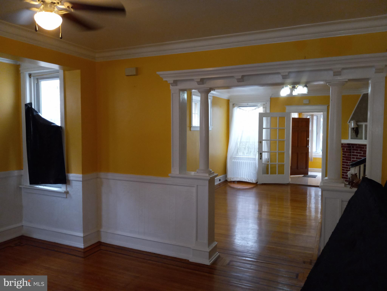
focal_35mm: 27
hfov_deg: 65.3
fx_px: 302
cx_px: 194
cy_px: 146
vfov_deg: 51.4
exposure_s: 1/50
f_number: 1.8
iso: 160
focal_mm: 3.94
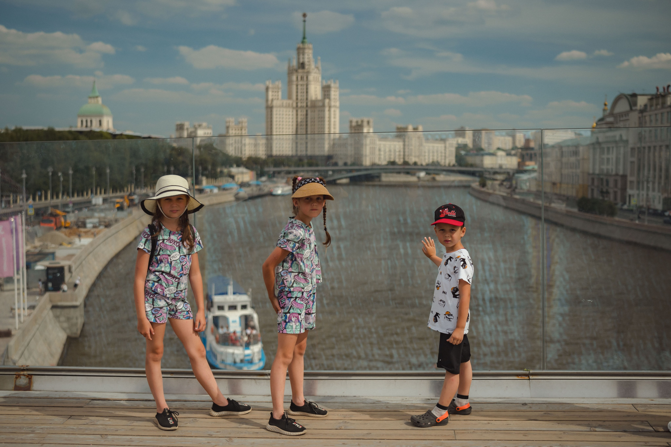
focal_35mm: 42
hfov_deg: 46.3
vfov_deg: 31.8
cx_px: 307
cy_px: 221
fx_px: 785
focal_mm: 35
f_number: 2
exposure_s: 1/5000
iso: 100
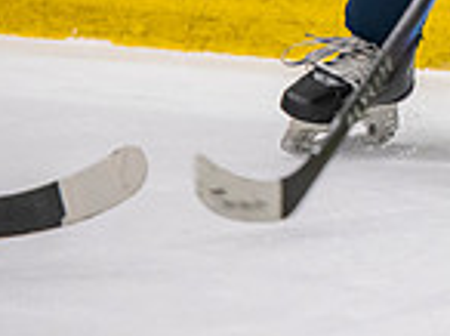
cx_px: 951
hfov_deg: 2.4
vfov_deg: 1.8
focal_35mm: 818
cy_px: -267
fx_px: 10616
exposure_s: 1/640
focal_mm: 155
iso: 2000
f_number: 3.2
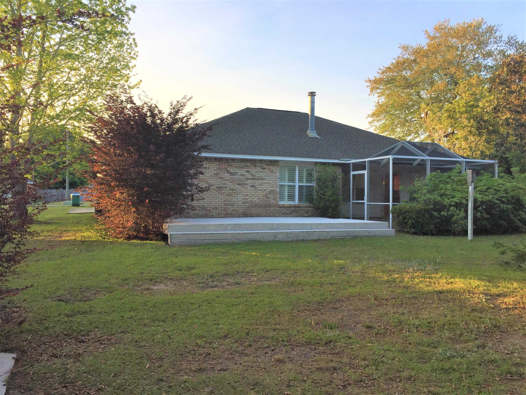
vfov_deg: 48.2
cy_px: 198
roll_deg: -1.5
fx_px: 441
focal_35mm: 29
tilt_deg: +0.6
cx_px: 263
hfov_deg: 61.7
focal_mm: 4.15
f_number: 2.2
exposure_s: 1/430
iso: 32
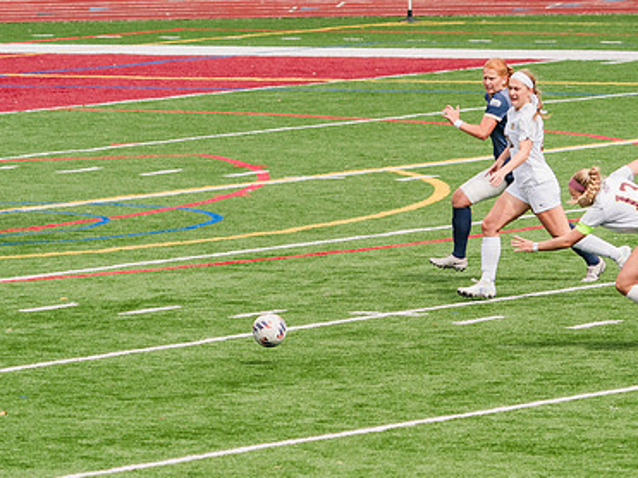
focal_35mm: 418
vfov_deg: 3.6
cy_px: 206
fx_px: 7702
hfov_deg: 4.7
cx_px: 449
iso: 400
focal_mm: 200
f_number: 5.6
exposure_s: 1/1600
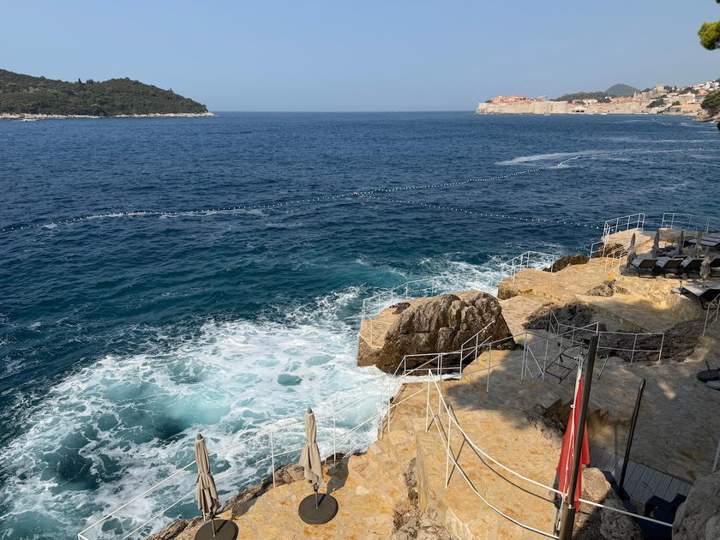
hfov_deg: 71.6
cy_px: 270
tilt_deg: -17.9
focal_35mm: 24
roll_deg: +0.2
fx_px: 499
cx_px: 360
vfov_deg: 56.8
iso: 80
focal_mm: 6.76
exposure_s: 1/8130
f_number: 1.78
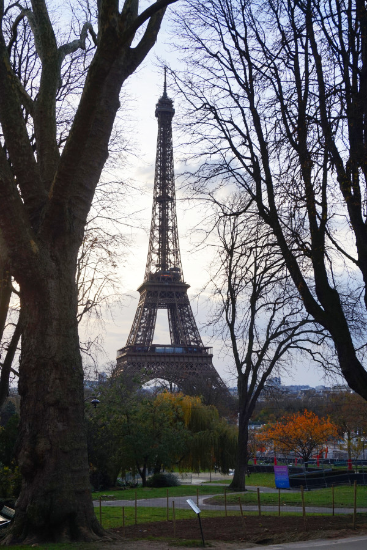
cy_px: 275
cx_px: 184
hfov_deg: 29.9
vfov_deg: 43.6
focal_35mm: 45
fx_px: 688
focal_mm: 30
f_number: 7.1
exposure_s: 1/60
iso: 100
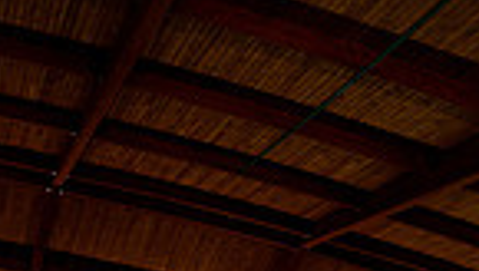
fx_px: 827
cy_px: 730
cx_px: 63
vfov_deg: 12.4
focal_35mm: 65
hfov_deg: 31.1
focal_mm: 20
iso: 400
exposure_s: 1/250
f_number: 6.3
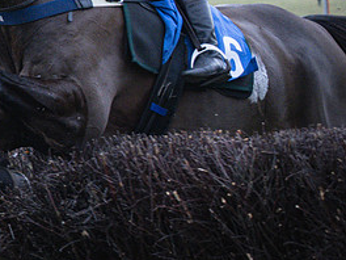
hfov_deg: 5.6
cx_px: -475
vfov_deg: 4.4
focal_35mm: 339
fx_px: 3388
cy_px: 8
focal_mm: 70
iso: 800
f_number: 2.8
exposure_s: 1/2000
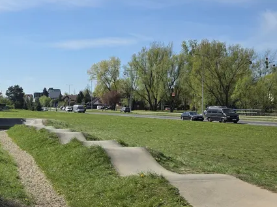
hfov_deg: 35.2
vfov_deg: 27.8
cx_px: 40
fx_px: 416
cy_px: 135
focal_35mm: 52
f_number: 1.7
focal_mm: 6.3
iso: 80
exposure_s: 1/6150
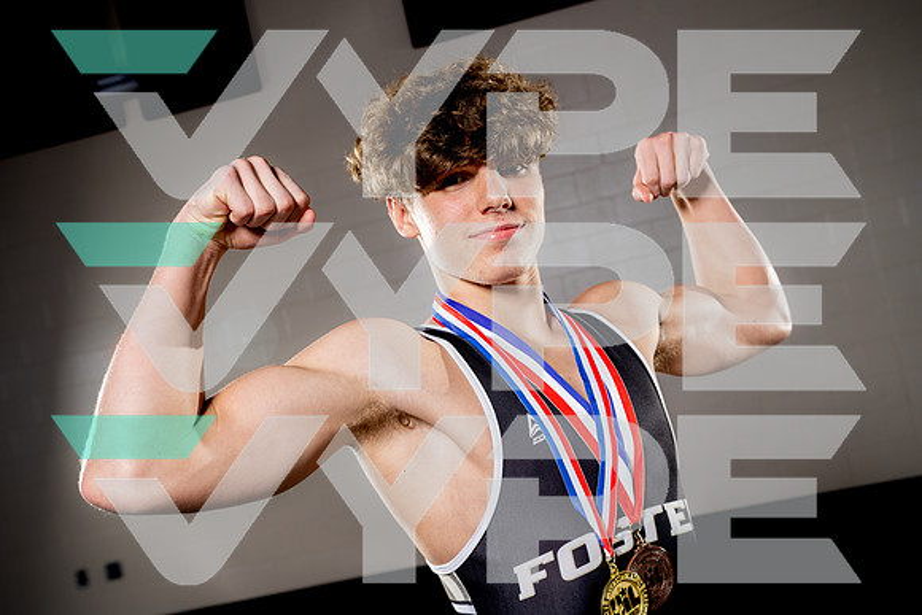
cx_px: 461
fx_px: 999
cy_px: 308
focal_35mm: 39
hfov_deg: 49.5
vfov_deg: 34.2
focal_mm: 39
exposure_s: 1/250
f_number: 5.6
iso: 320
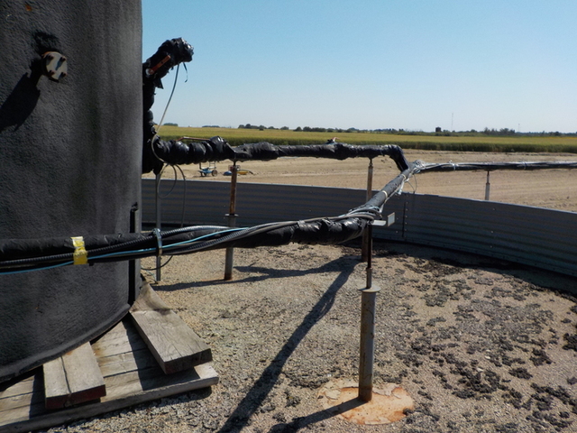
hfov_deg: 60.0
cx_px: 288
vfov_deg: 46.8
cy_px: 216
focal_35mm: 30
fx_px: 500
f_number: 3.3
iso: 125
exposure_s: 1/2000
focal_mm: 4.1
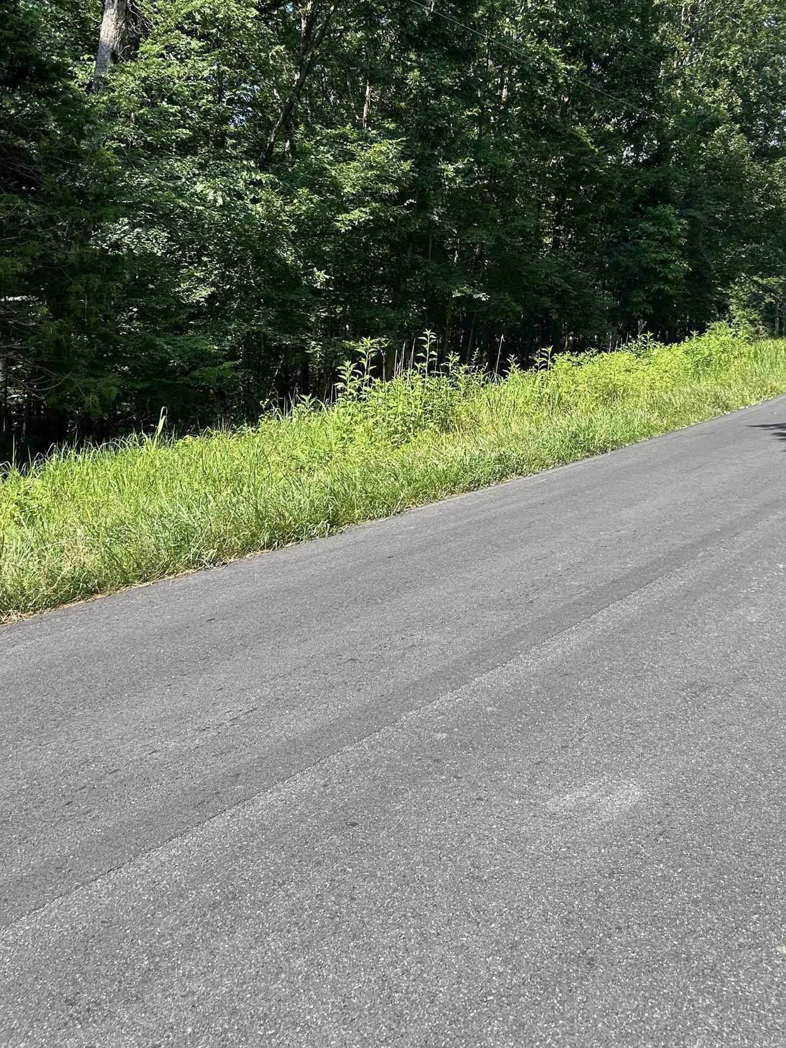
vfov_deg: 50.2
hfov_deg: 39.2
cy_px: 326
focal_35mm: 36
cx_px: 516
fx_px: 1090
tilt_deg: +0.0
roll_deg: -4.0
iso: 50
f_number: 1.5
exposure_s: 1/1079
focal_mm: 5.7
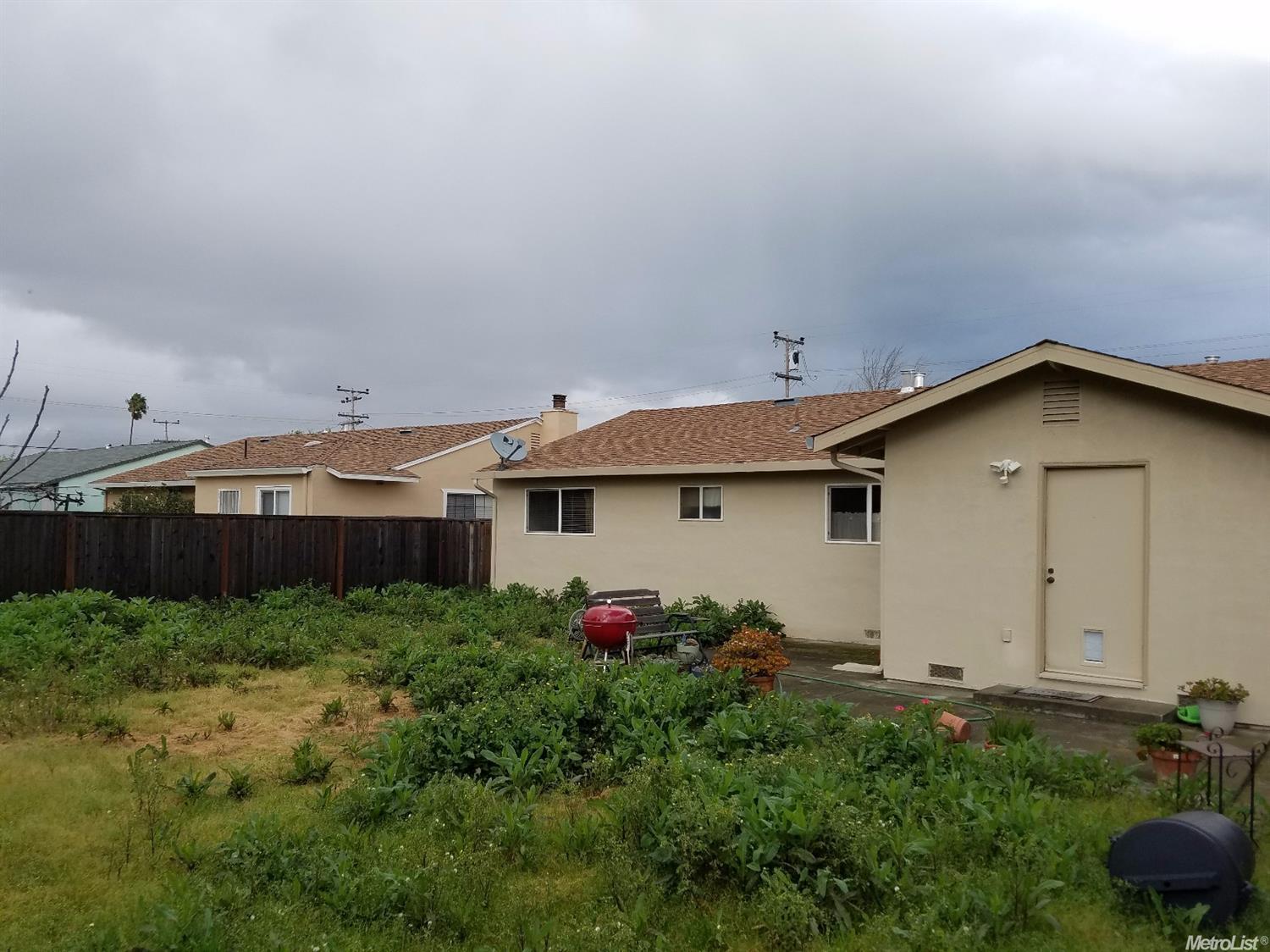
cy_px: 476
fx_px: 954
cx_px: 635
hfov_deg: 67.3
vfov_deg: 53.0
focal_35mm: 26
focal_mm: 4.2
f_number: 1.7
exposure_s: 1/1368
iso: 50
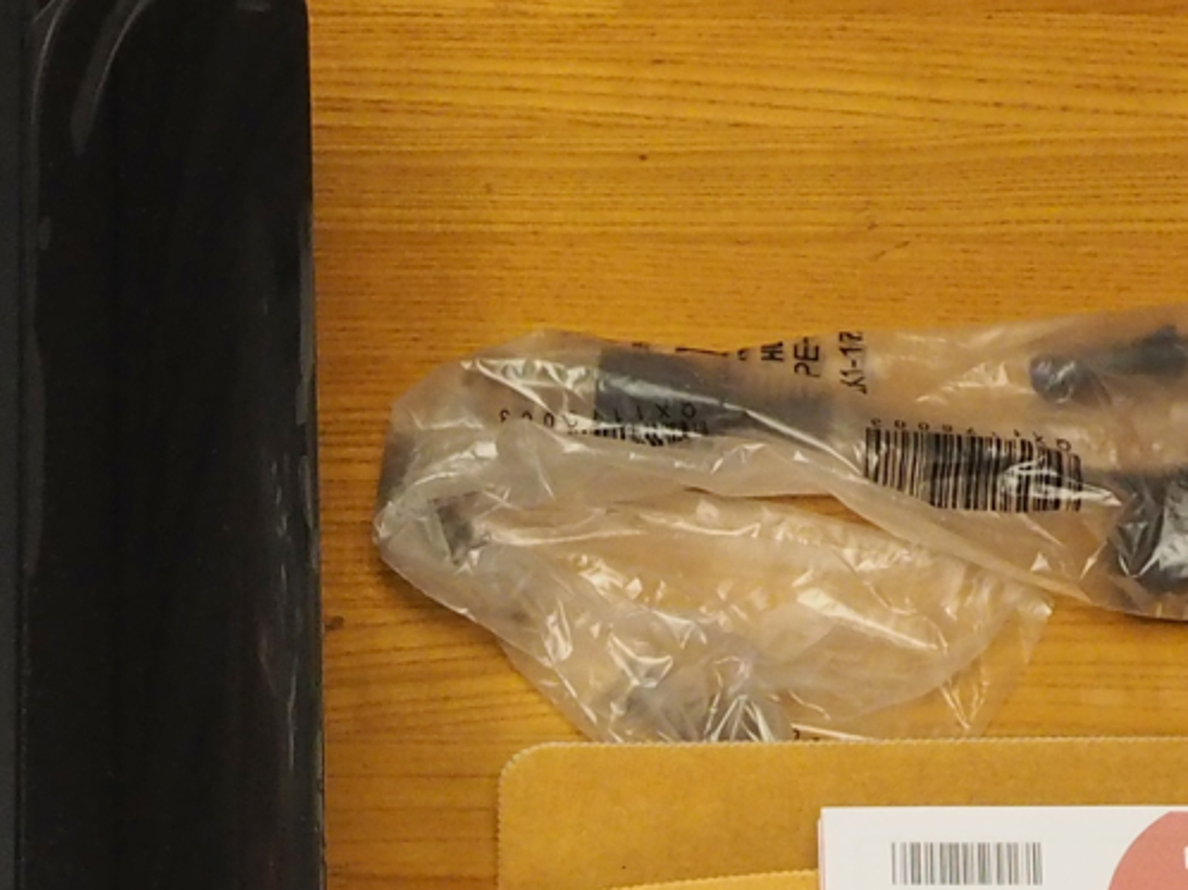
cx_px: -60
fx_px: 5557
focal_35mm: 162
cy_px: 883
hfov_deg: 12.0
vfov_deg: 9.1
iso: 1600
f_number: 5.6
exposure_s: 1/40
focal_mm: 21
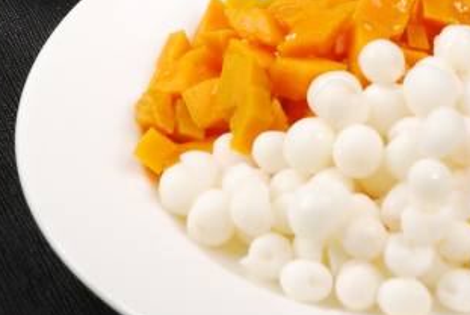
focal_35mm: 321
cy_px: -90
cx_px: 222
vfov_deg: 4.3
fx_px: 4190
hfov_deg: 6.4
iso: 100
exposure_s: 1/125
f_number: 14
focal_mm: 65
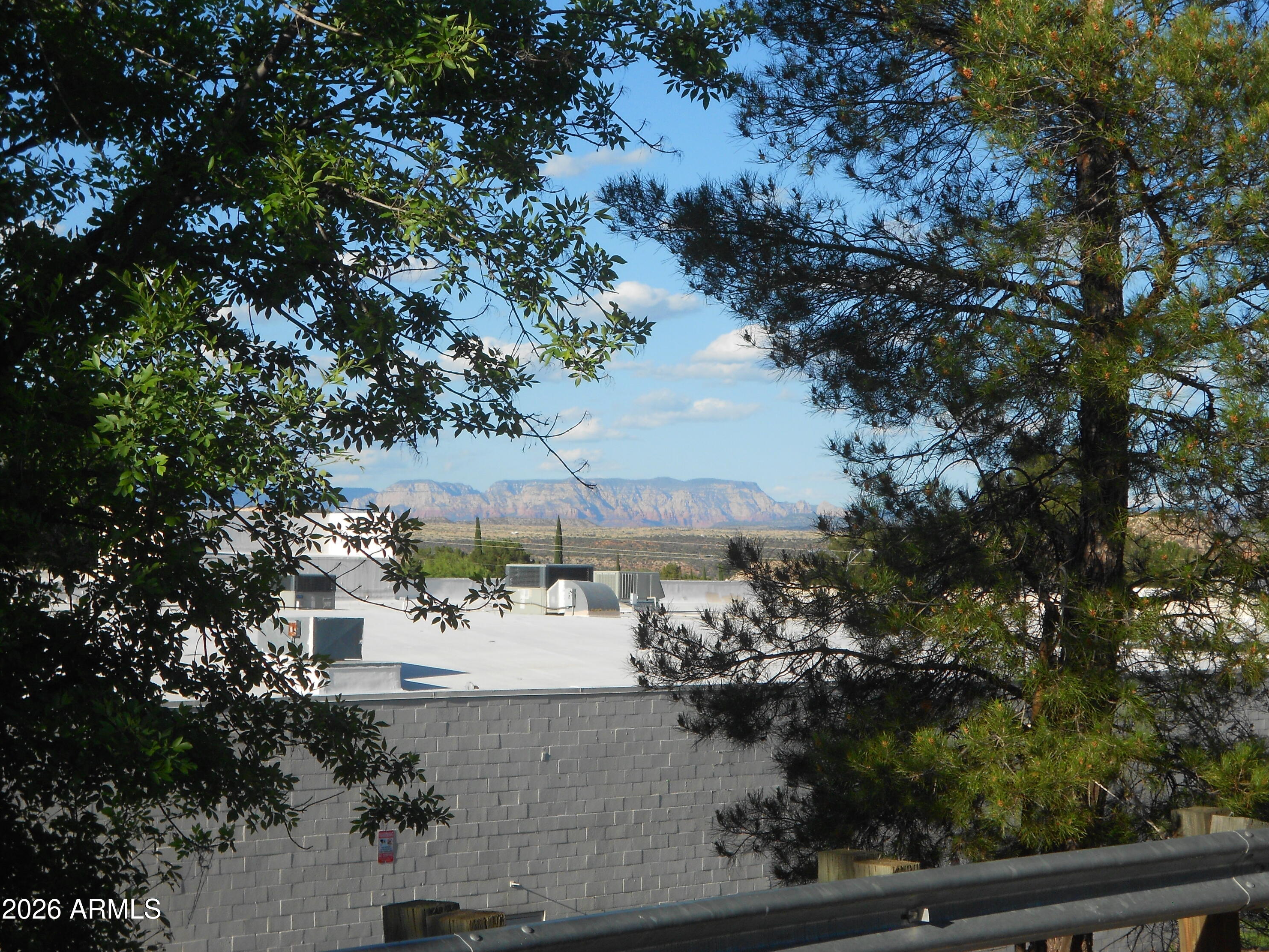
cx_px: 642
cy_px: 471
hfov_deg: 25.3
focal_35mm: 77
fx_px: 2823
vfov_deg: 19.1
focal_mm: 13.5
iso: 80
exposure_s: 1/400
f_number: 5.8
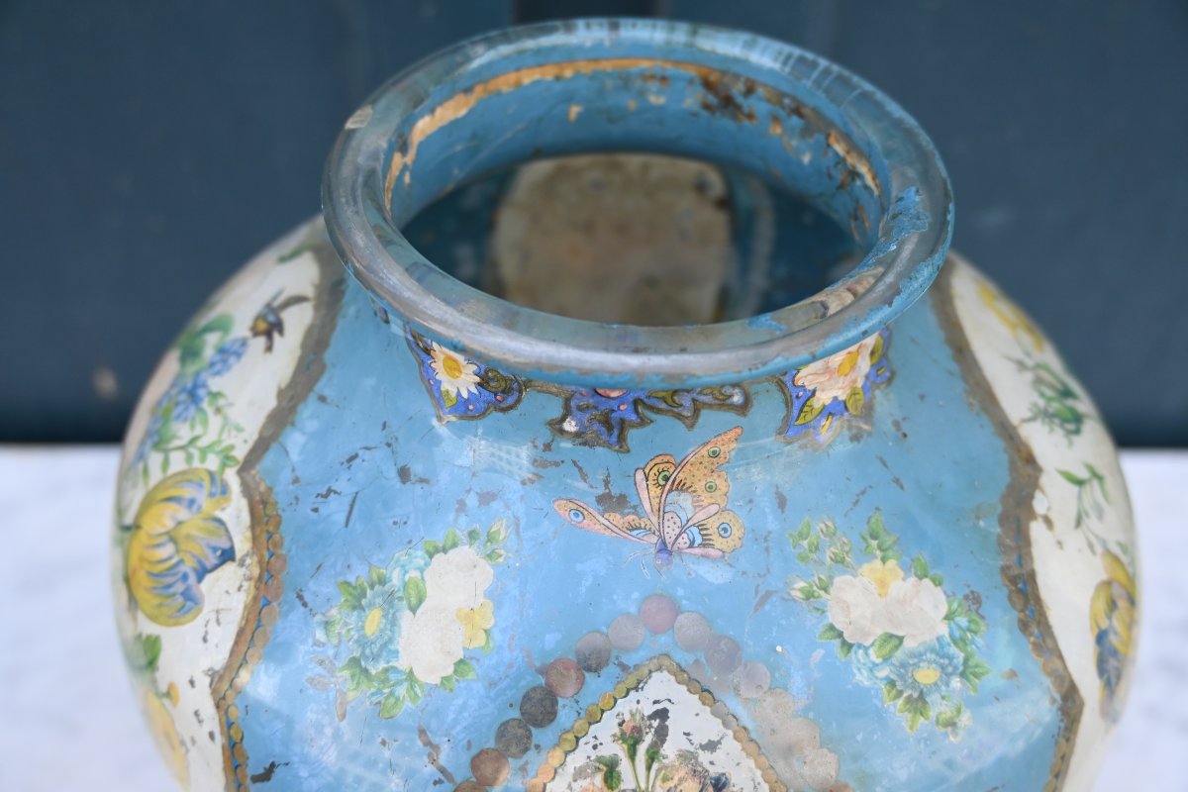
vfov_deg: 33.0
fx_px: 1336
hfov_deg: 47.9
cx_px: 594
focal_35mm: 40
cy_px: 396
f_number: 4
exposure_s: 1/250
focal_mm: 27
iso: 250
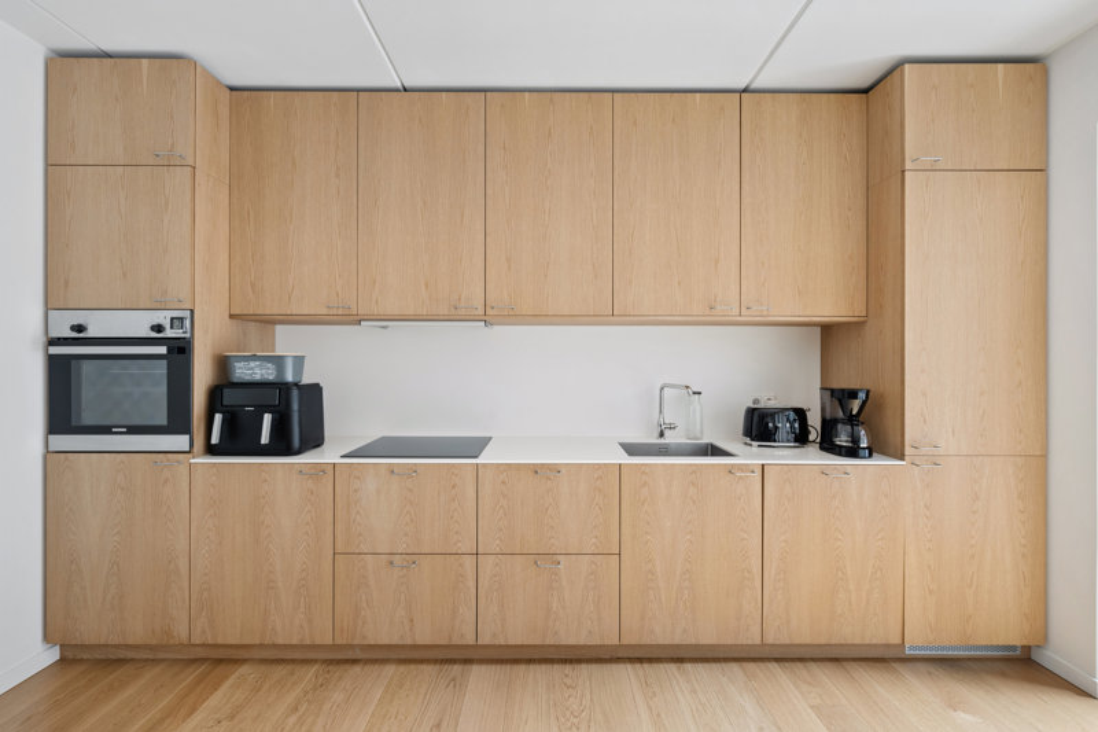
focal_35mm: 15
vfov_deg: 77.3
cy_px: 366
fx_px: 457
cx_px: 549
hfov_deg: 100.4
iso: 200
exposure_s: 1.6
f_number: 10
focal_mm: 15
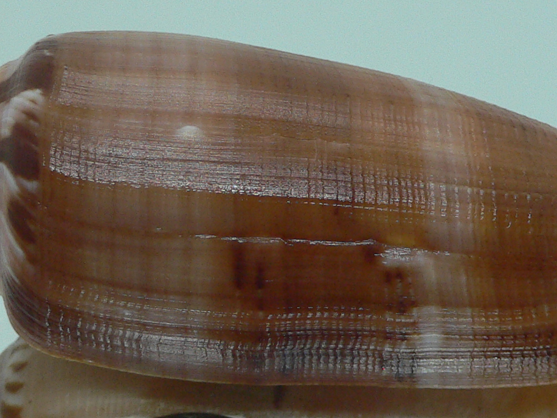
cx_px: 315
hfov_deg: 25.3
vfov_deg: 19.1
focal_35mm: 77
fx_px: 1239
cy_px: 278
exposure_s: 1/60
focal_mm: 4.6
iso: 100
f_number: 2.8
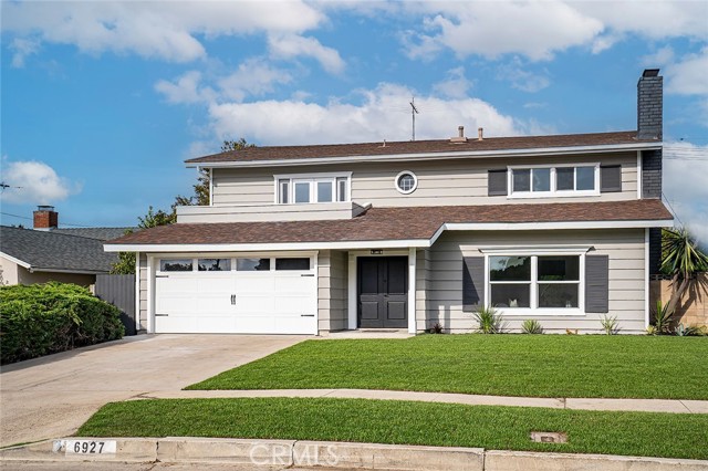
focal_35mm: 31
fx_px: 609
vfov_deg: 42.3
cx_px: 354
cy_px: 236
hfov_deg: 60.3
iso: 320
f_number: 9
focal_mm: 31
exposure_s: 1/320
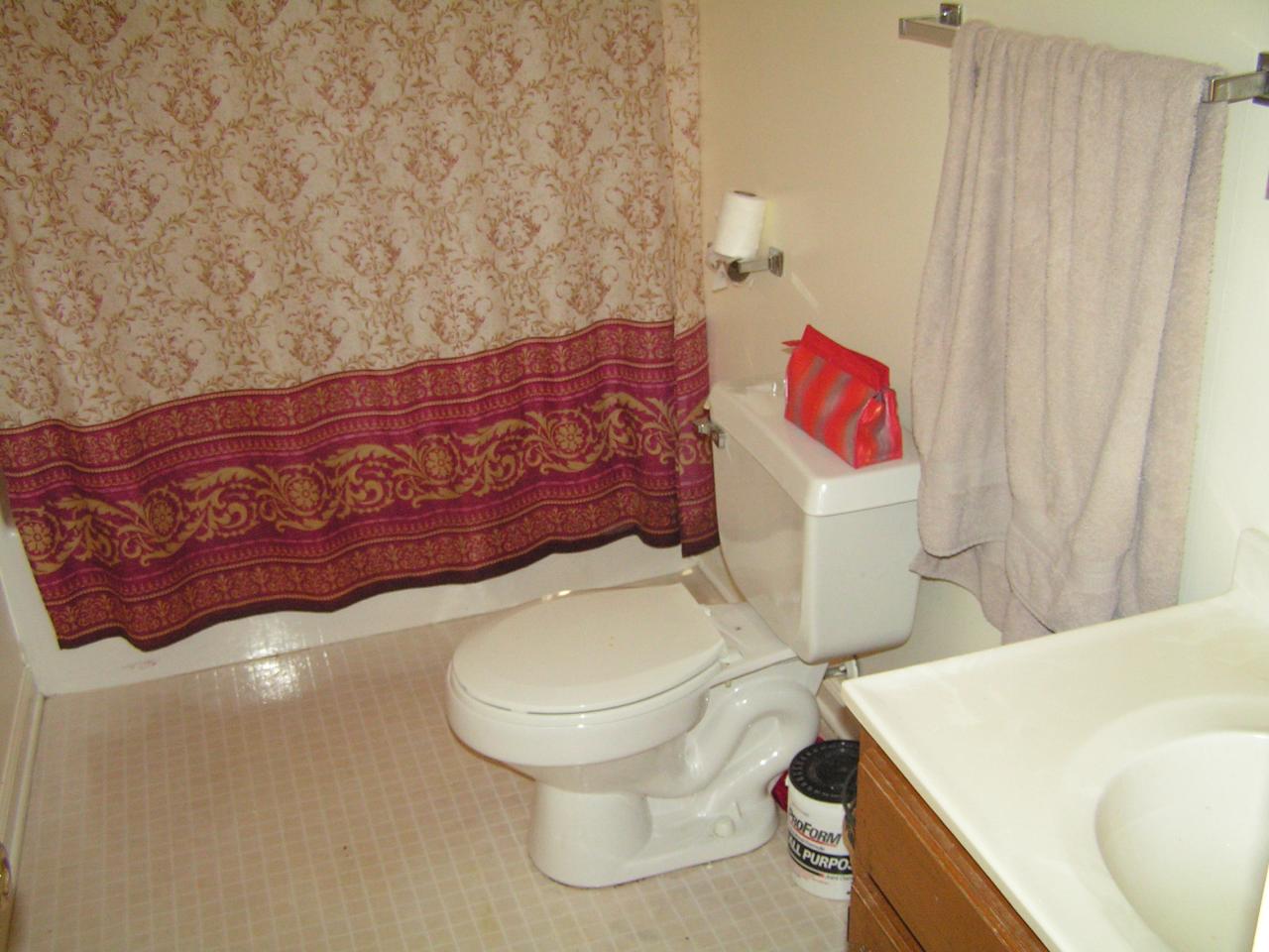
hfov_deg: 49.0
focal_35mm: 38
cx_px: 634
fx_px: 1393
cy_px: 476
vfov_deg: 37.7
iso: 200
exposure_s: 1/40
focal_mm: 6.3
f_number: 2.8
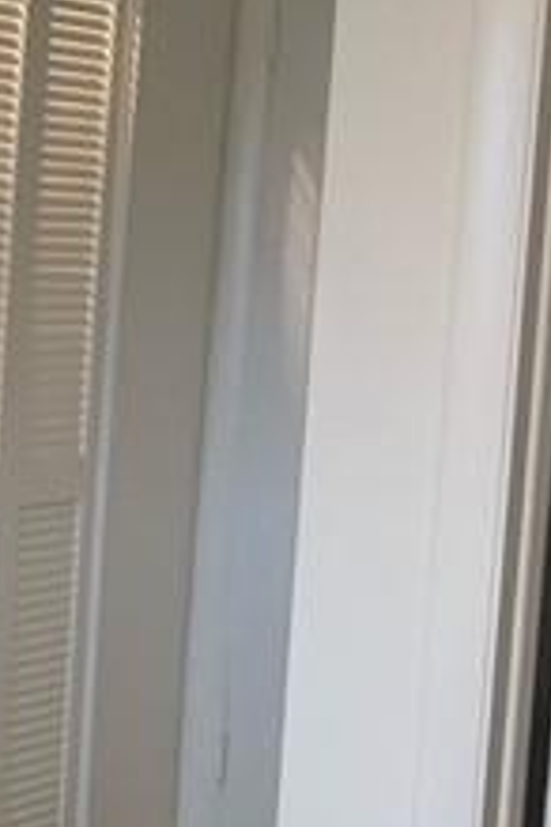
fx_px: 1814
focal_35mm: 79
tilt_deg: -3.8
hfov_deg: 13.8
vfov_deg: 25.7
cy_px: 385
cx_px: -645
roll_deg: -1.9
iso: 320
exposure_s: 1/40
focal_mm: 4.25
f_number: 1.8
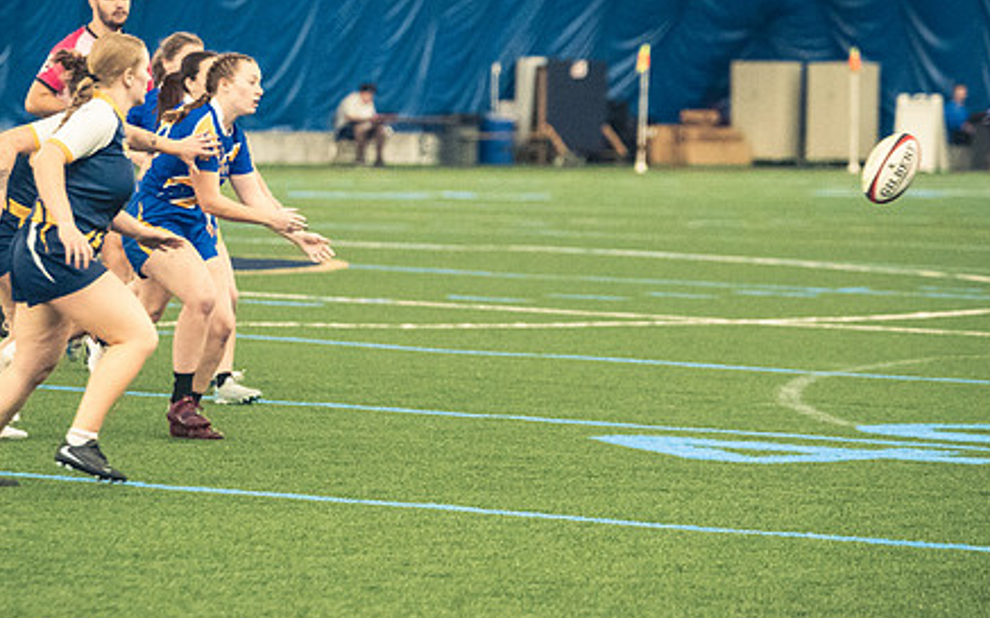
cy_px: 326
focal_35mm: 253
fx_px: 6825
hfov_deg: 8.3
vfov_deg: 5.2
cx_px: 403
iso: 12800
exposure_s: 1/500
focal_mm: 125
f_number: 2.8
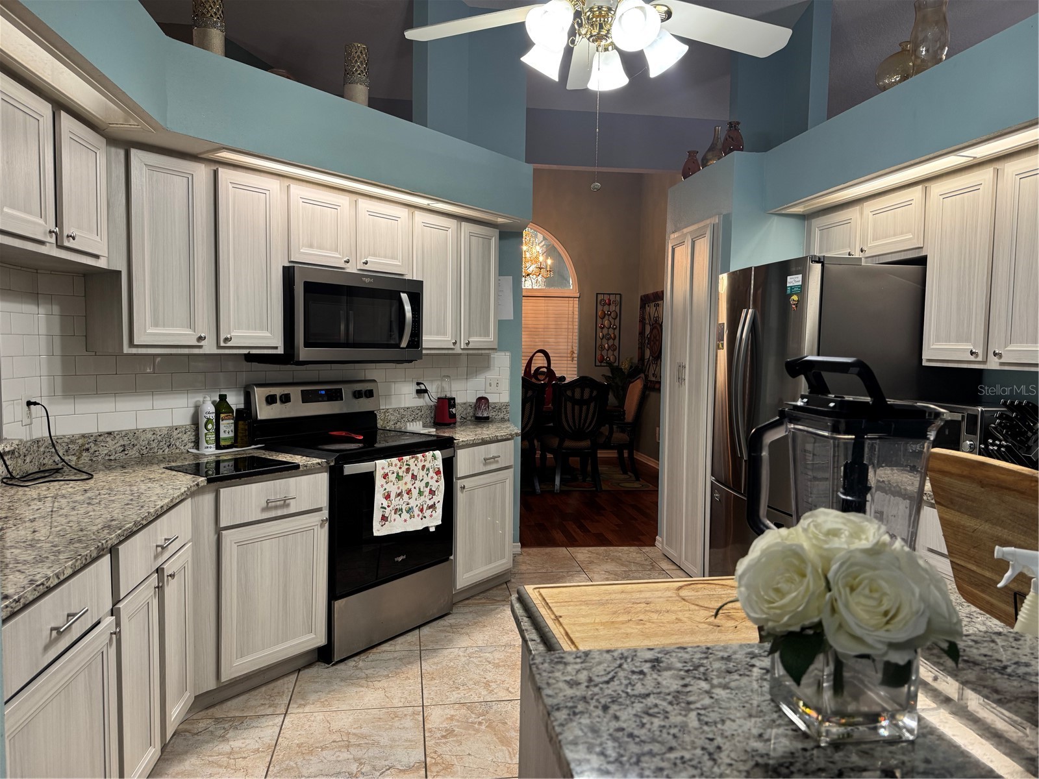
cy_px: 390
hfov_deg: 71.6
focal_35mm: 24
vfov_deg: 56.8
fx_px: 720
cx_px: 520
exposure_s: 1/120
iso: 200
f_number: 1.78
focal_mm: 6.76
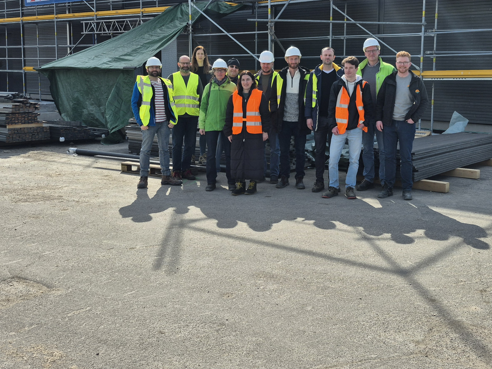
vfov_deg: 36.3
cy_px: 114
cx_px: 286
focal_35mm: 39
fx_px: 554
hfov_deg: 47.7
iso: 25
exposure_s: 1/2584
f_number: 1.8
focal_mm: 5.4
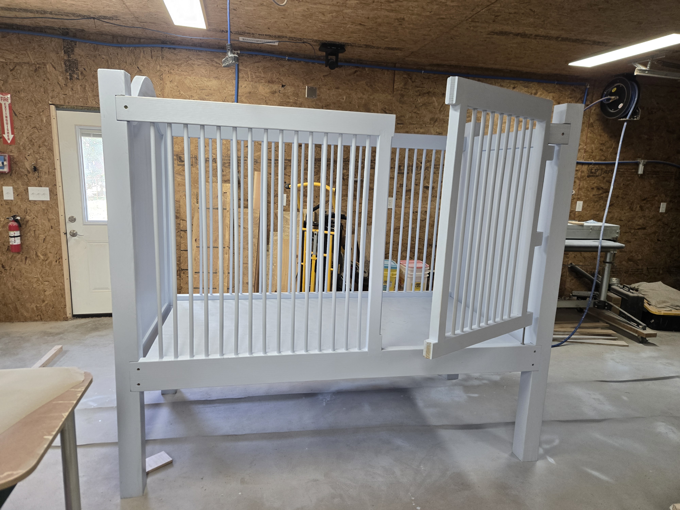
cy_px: 255
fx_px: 452
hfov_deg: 73.9
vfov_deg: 58.9
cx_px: 340
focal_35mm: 23
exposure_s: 1/120
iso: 160
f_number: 1.8
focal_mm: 5.4
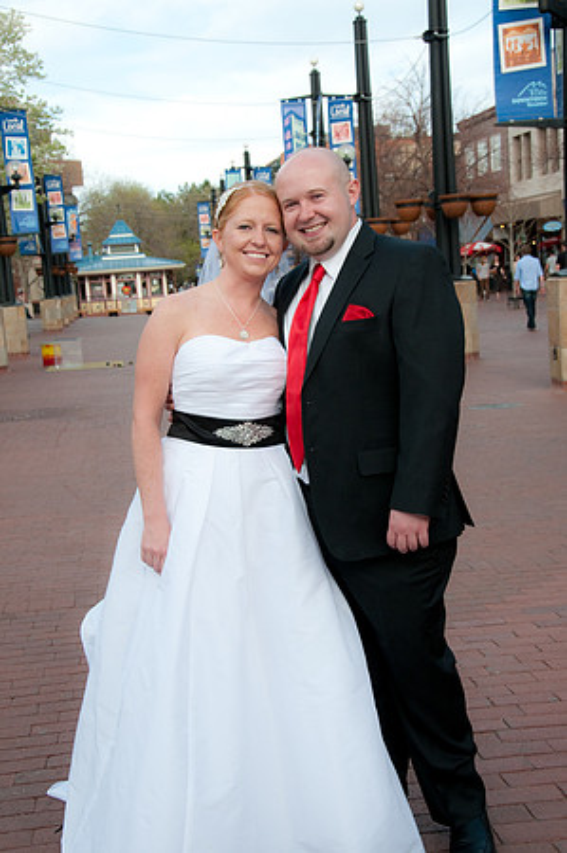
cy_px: 426
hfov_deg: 25.0
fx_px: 1279
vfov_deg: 36.9
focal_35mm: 54
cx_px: 284
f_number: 8
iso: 320
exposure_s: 1/250
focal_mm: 36
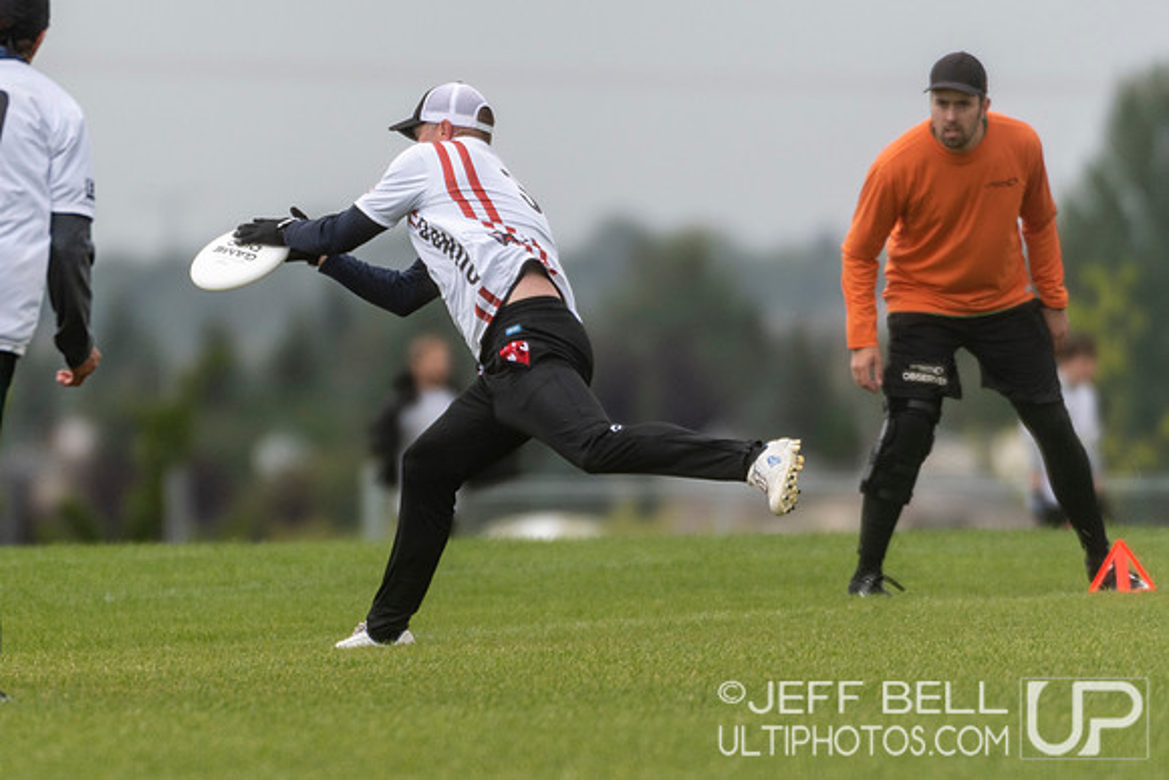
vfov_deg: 1.5
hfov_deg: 2.2
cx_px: 377
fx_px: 30044
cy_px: 389
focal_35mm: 925
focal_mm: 400
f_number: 4
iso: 140
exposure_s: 1/1000
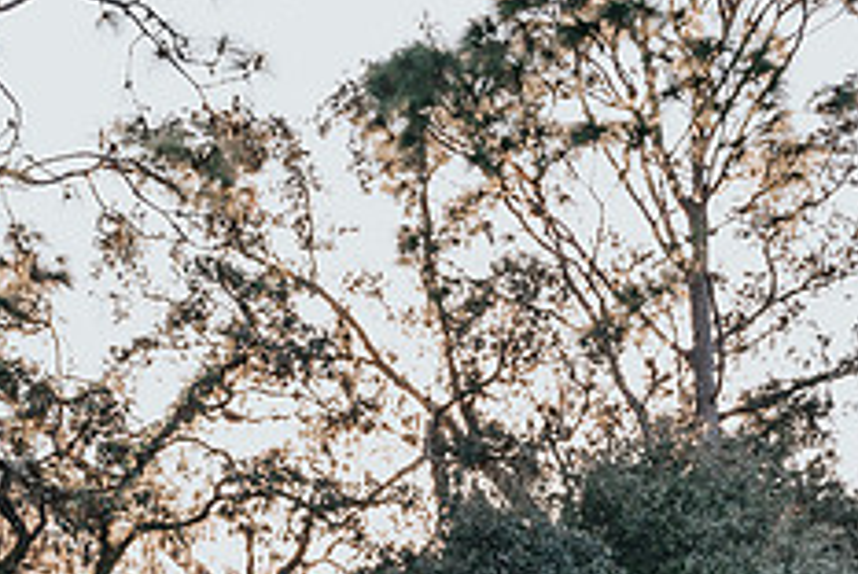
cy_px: 852
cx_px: -167
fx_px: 2506
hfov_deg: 18.4
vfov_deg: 12.5
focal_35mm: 105
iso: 200
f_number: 4.5
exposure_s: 1/200
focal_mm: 35
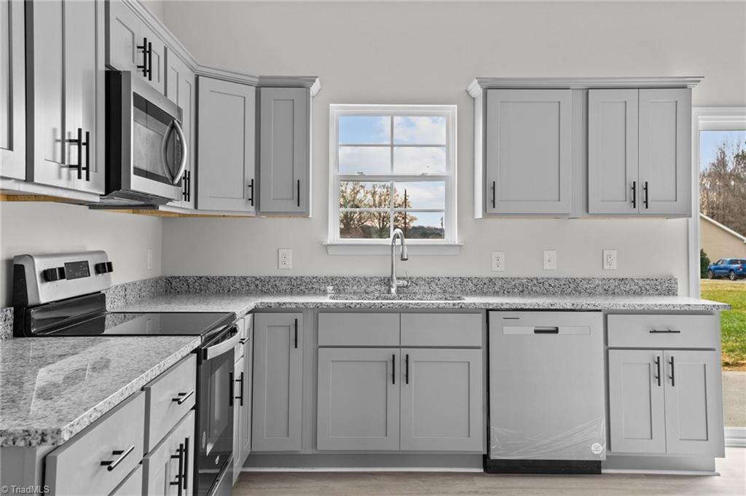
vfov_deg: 36.8
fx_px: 745
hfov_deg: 53.2
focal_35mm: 36
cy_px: 248
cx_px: 373
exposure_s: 1/13
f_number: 7.1
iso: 400
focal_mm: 36
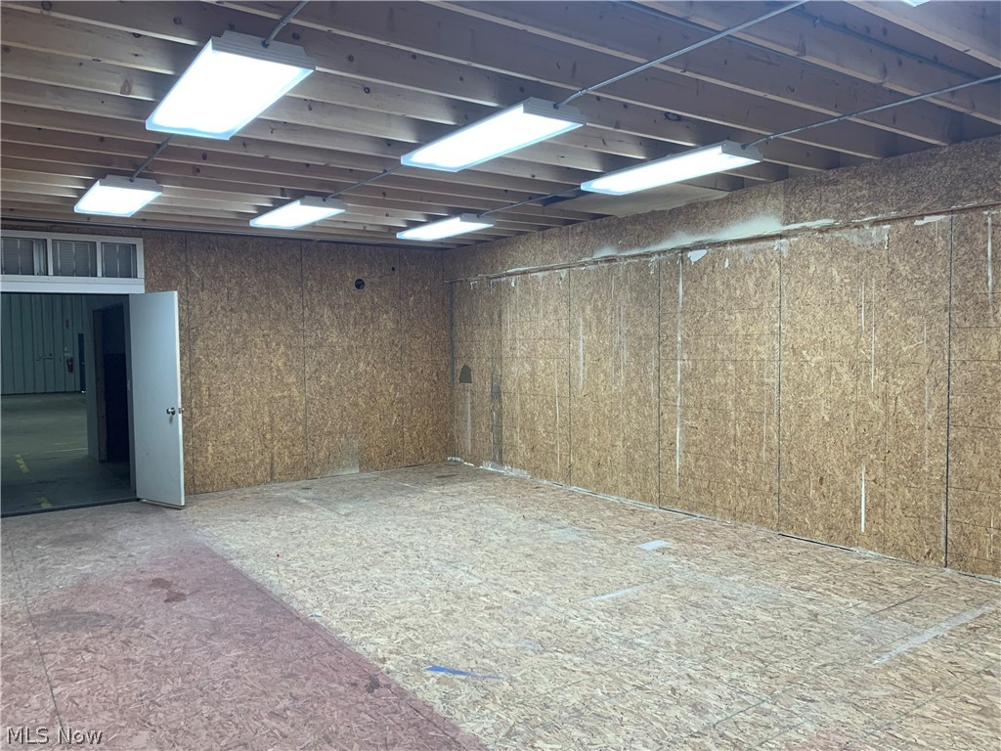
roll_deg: +0.2
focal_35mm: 26
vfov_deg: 53.1
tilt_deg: -3.2
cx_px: 500
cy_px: 376
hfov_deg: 67.3
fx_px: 752
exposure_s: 1/120
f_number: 1.8
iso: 100
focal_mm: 4.25
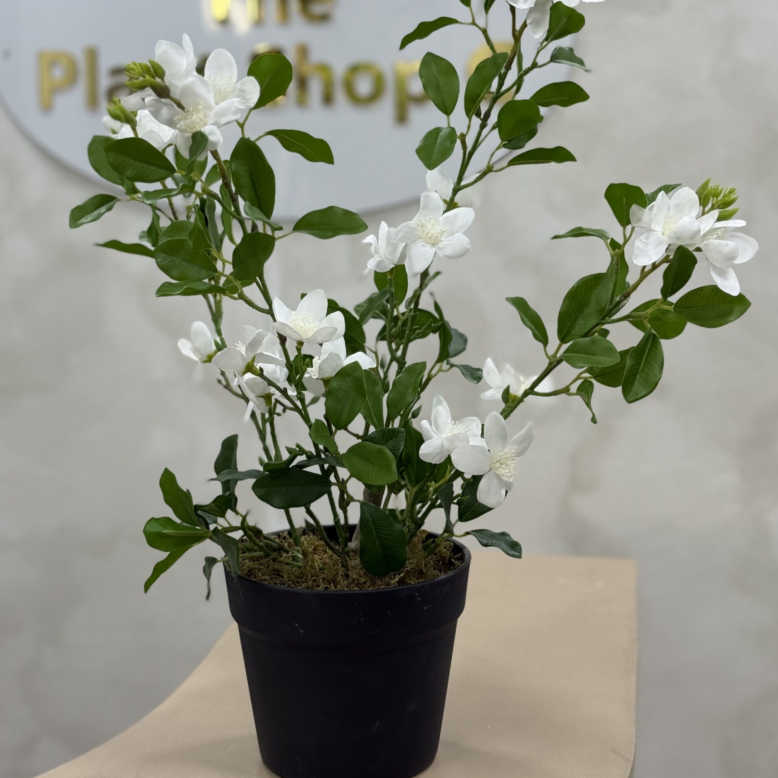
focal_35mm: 57
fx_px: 1449
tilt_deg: -4.9
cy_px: 290
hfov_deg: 30.0
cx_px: 388
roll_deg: +1.1
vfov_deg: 29.9
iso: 50
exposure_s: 1/113
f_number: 1.78
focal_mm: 6.76
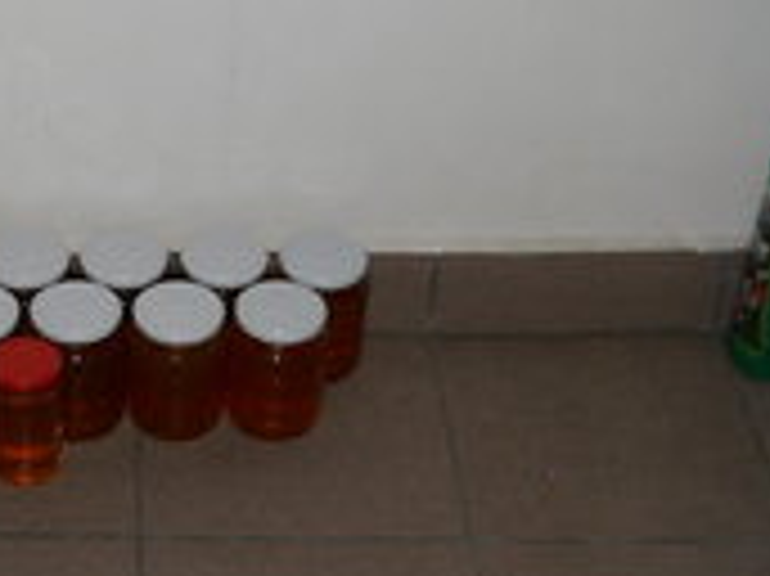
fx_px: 1867
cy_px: 335
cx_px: 153
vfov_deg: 17.5
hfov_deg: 23.0
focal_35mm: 84
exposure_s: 1/30
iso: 100
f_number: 3.1
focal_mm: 6.72
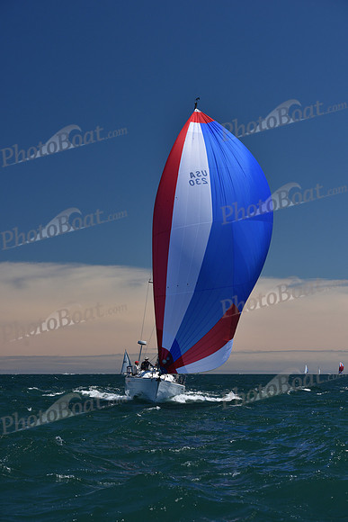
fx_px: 1246
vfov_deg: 23.6
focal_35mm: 86
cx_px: 174
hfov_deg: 15.9
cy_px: 261
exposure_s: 1/800
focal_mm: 86
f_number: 8
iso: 250
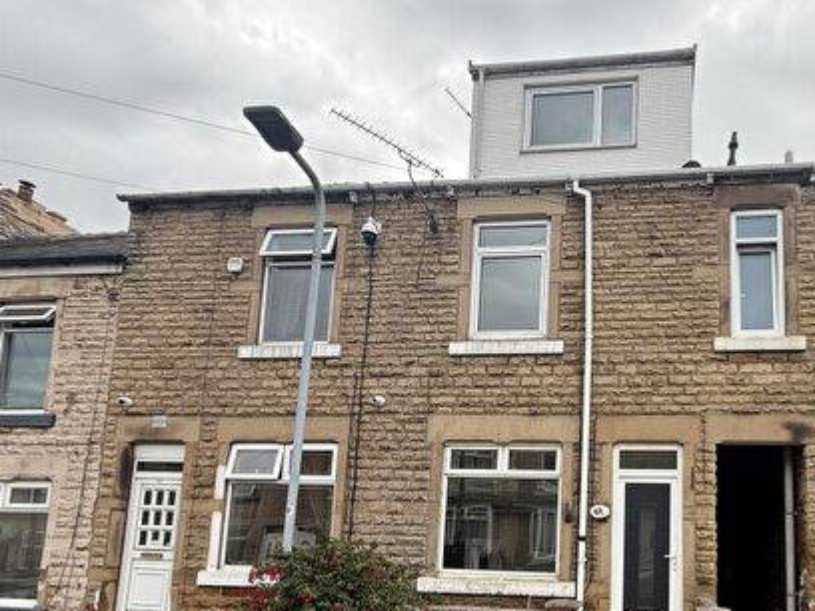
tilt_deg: +6.9
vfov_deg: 53.6
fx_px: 565
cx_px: 603
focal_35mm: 24
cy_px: 476
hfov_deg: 67.4
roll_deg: -1.3
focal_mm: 2.22
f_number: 2.2
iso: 50
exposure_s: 1/479
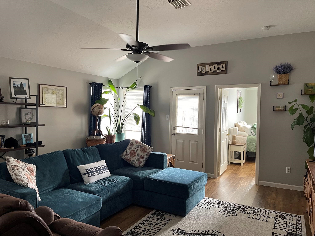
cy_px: 118
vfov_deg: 53.1
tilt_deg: -2.2
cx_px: 158
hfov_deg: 67.3
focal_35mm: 26
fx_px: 237
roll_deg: -1.2
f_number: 1.6
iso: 250
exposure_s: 1/60
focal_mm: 5.1
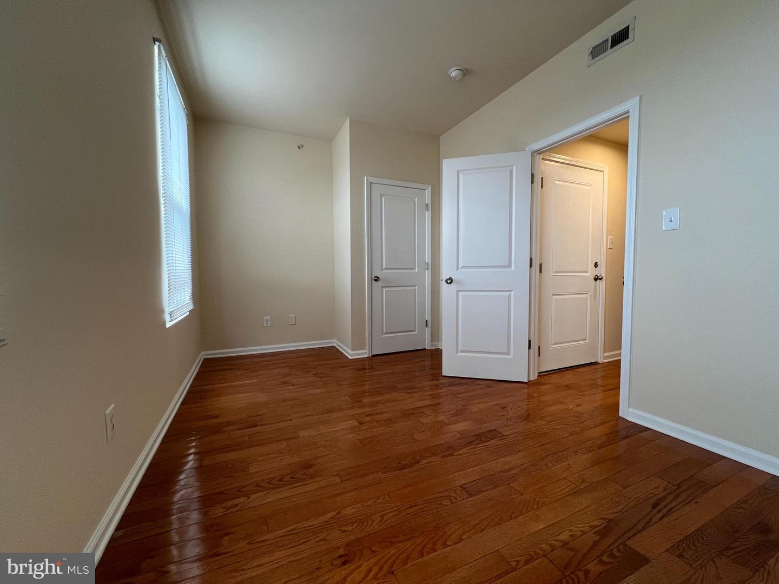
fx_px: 293
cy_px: 292
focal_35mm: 13
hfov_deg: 106.2
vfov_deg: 89.9
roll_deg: +0.4
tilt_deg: -3.7
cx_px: 390
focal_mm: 1.57
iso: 160
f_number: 1.8
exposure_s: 1/120
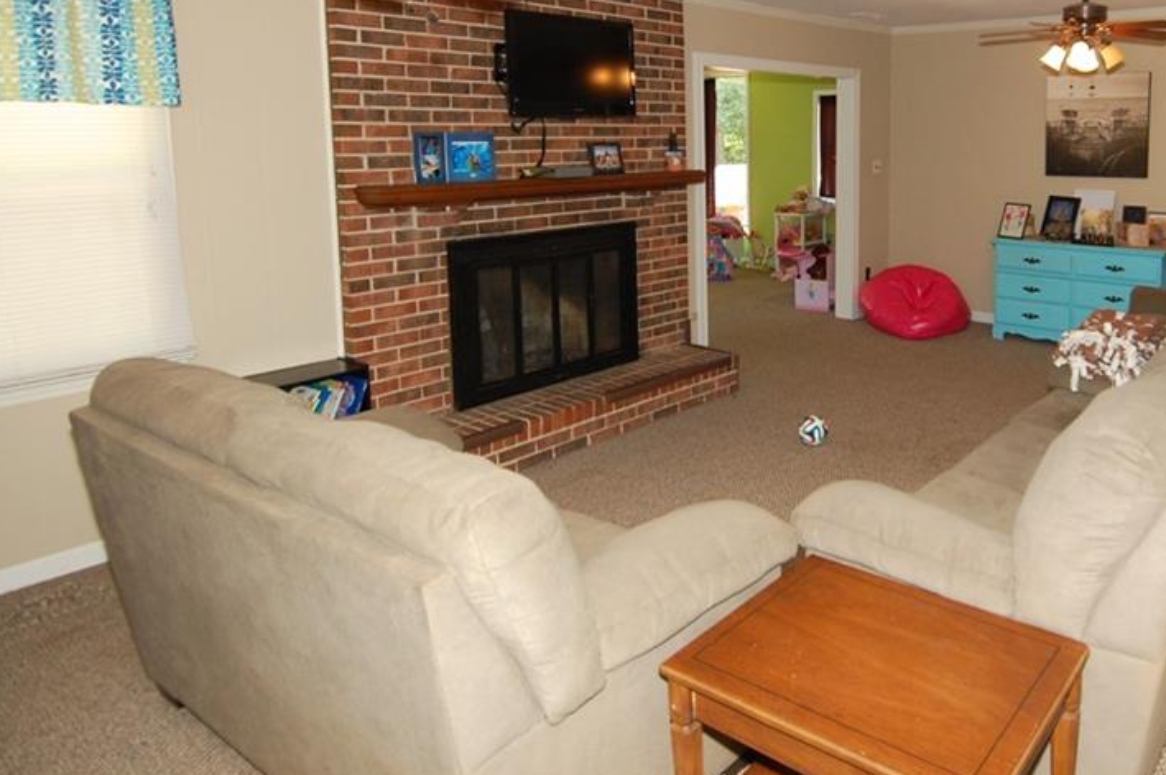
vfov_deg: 48.1
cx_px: 809
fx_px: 841
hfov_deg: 66.9
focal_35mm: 26
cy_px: 224
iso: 400
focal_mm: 12
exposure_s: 1/60
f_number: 4
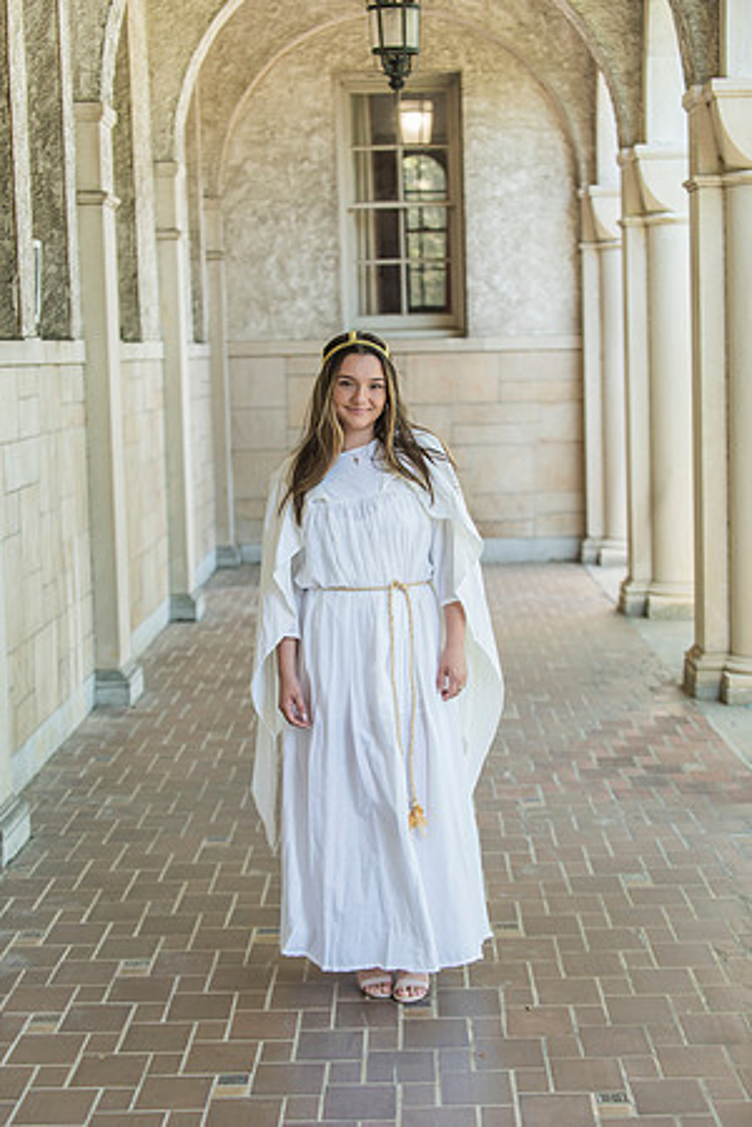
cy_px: 564
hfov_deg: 19.5
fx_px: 2193
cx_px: 376
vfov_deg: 28.8
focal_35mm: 70
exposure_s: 1/200
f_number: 3.5
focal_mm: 70
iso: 320
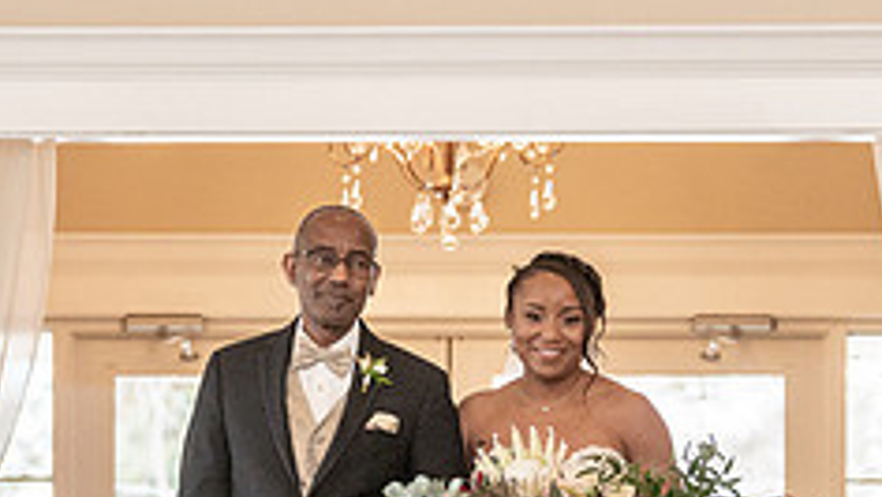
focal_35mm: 354
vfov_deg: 3.4
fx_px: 8283
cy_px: 637
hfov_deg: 6.1
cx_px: 436
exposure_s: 1/200
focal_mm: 120
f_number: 4
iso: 2000
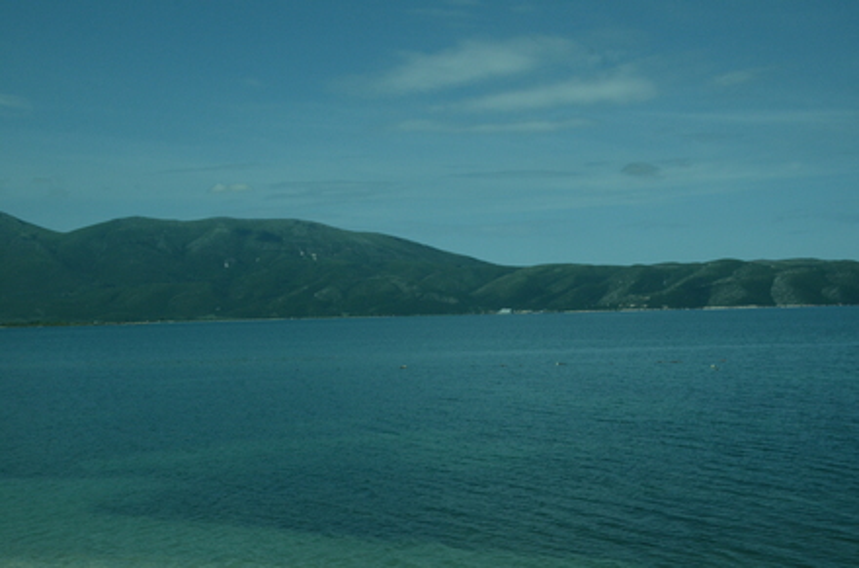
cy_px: 284
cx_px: 430
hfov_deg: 42.4
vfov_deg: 28.8
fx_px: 1107
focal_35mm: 46
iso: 1000
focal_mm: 31
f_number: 13
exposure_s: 1/640
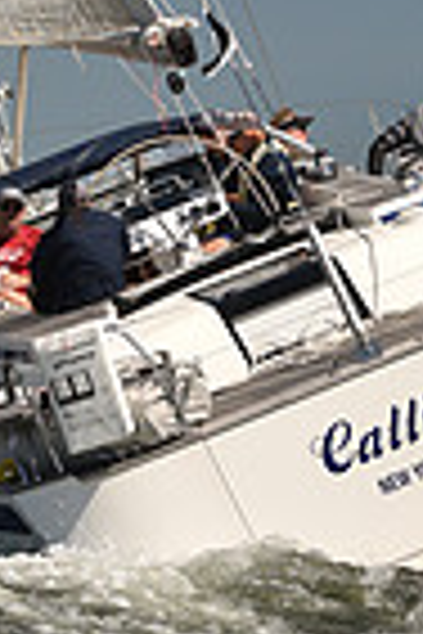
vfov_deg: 7.2
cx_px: 304
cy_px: 108
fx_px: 5058
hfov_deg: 4.8
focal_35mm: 287
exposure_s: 1/1600
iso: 250
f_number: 4.5
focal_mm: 70
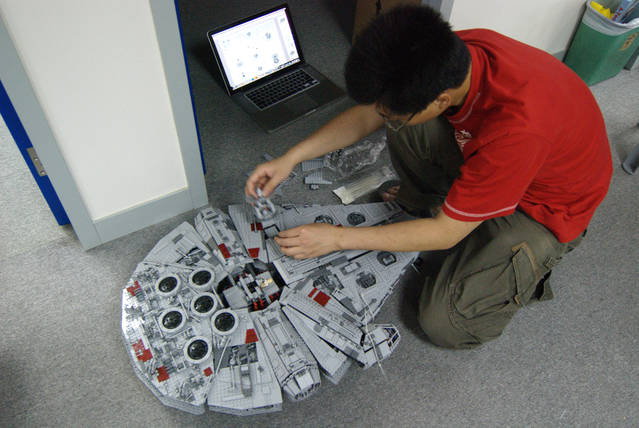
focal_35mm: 30
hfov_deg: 61.9
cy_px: 214
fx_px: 533
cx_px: 320
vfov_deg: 43.7
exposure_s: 1/50
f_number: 4
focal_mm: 20
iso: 1600
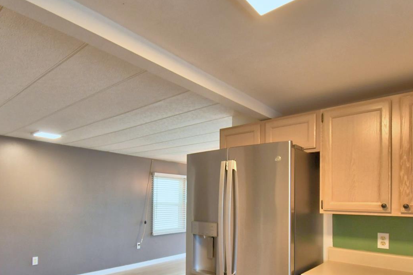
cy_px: 196
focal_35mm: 23
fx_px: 264
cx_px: 200
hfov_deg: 76.1
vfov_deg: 53.3
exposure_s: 1/30
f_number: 4.5
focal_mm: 10
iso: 640
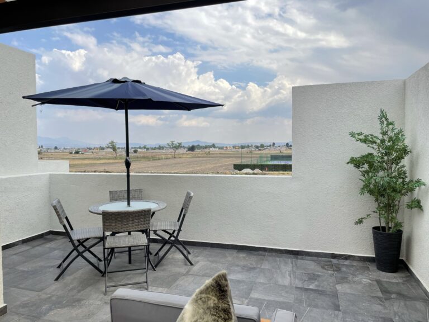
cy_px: 161
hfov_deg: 67.3
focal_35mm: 26
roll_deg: +0.4
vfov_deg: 53.1
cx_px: 214
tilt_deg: -1.8
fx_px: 322
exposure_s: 1/988
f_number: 1.6
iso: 32
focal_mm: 4.2
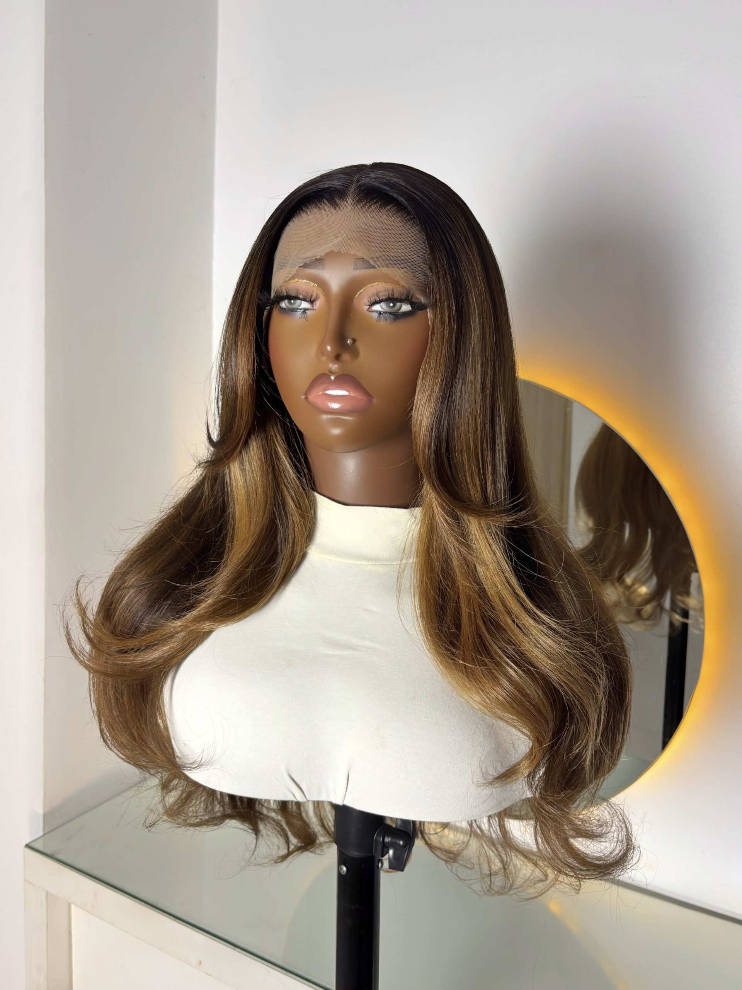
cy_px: 495
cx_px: 371
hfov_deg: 53.1
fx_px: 743
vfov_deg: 67.3
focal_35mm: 26
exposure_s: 1/100
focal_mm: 5.96
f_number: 1.6
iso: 100
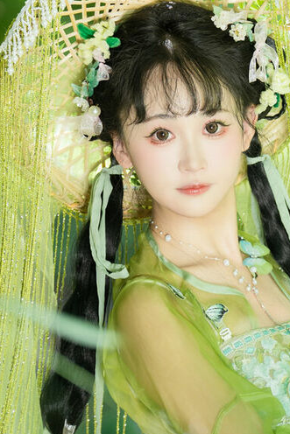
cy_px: 464
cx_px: 261
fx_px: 4793
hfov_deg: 3.5
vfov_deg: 5.2
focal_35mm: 397
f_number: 2.8
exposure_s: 1/250
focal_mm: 125
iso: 500
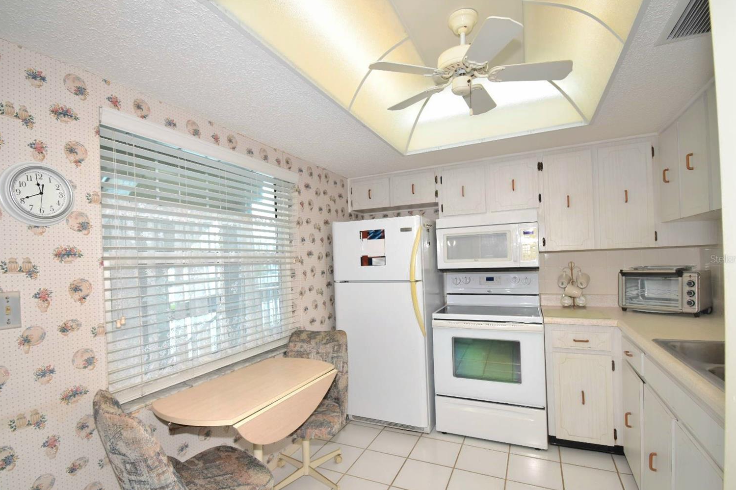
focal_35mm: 16
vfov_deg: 73.6
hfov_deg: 96.8
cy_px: 258
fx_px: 327
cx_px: 364
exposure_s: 1/125
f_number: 5.6
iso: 400
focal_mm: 10
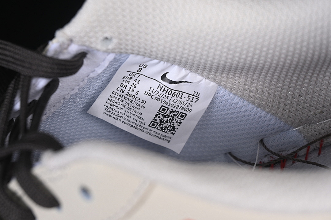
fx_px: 690
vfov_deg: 18.2
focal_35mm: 75
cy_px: 110
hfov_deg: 27.0
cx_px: 166
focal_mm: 50
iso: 160
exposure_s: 1/80
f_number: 7.1
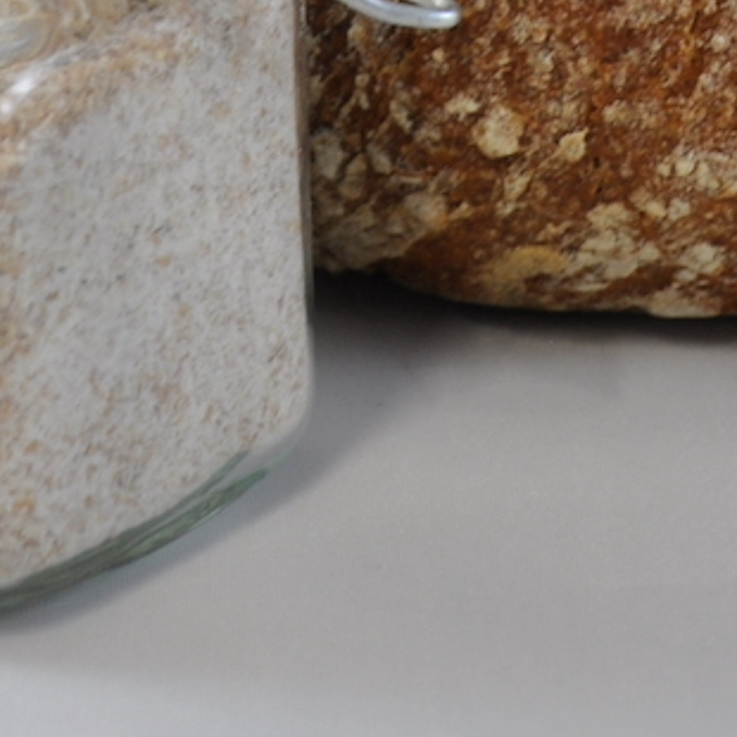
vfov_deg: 8.2
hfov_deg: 8.3
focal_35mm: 210
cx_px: 485
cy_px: -284
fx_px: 5058
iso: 250
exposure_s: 1/30
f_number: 5.6
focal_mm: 32
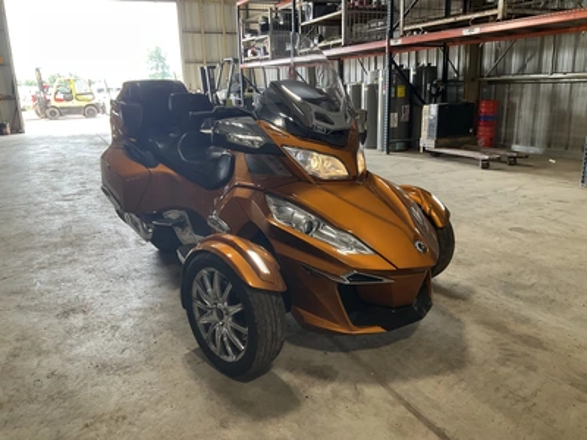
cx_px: 294
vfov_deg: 48.2
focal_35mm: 29
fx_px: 492
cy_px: 220
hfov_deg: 61.7
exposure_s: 1/100
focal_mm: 3
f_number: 1.8
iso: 64
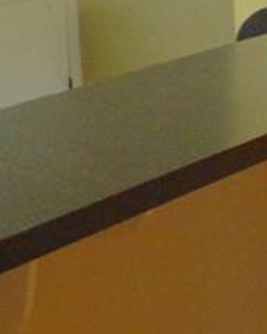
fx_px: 1157
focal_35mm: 117
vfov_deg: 16.3
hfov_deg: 11.0
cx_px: -381
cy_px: 42
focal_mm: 4.5
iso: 400
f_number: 3
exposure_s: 1/13
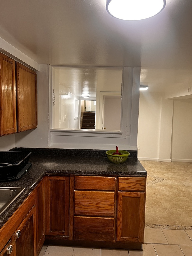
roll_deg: -1.5
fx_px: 192
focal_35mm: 26
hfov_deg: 53.1
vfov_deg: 67.3
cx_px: 96
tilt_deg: -3.5
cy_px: 128
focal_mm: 5.7
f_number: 1.5
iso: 100
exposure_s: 1/60
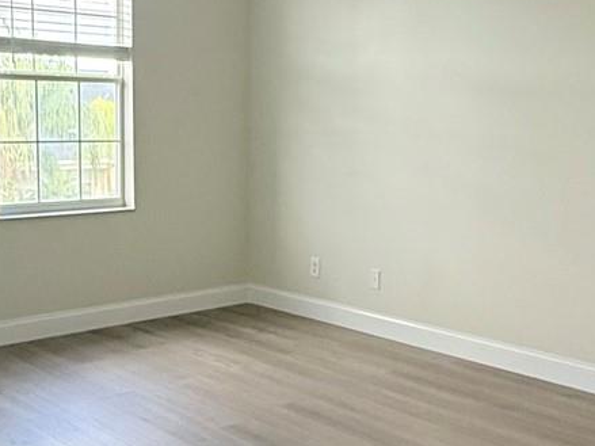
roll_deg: -0.4
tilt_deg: -5.7
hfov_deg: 37.5
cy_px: 210
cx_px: 276
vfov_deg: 28.5
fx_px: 876
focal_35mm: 51
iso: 160
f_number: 2.2
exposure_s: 1/99
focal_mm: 2.22
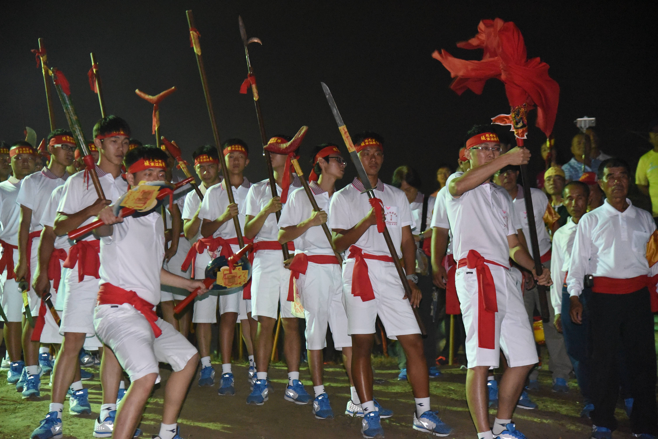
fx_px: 1499
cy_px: 220
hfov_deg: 24.8
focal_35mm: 82
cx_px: 329
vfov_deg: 16.7
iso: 12800
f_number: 4
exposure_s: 1/200
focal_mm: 82
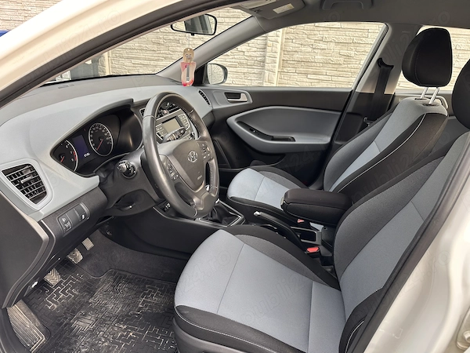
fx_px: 326
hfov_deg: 71.6
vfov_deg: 56.8
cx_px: 235
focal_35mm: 24
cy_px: 176
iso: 125
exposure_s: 1/121
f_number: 1.78
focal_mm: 6.86
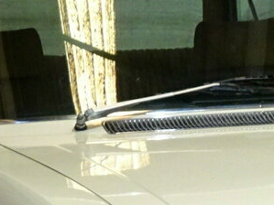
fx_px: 1590
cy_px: 243
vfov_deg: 7.3
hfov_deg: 9.8
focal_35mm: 201
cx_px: 290
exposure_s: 1/20
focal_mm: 8.51
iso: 800
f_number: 4.5
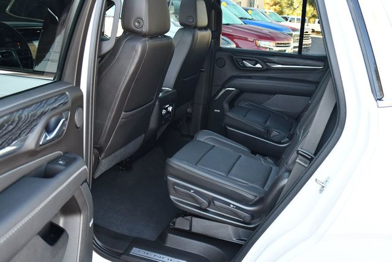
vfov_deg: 36.9
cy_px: 131
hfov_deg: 53.1
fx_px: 392
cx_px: 196
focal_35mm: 36
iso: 800
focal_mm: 18
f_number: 3.5
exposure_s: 1/200
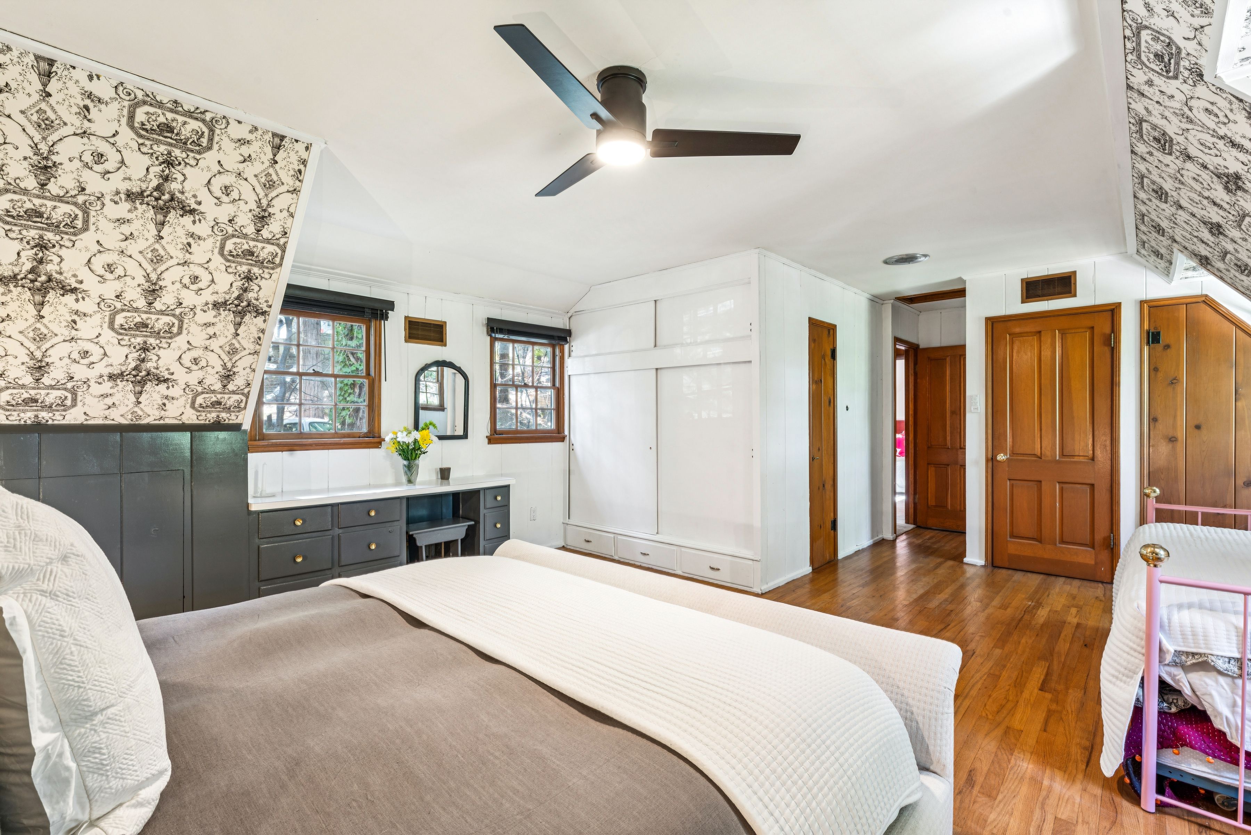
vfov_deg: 72.4
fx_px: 570
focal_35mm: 16
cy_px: 418
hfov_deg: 95.3
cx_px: 626
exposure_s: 2
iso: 100
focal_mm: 16.4
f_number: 13
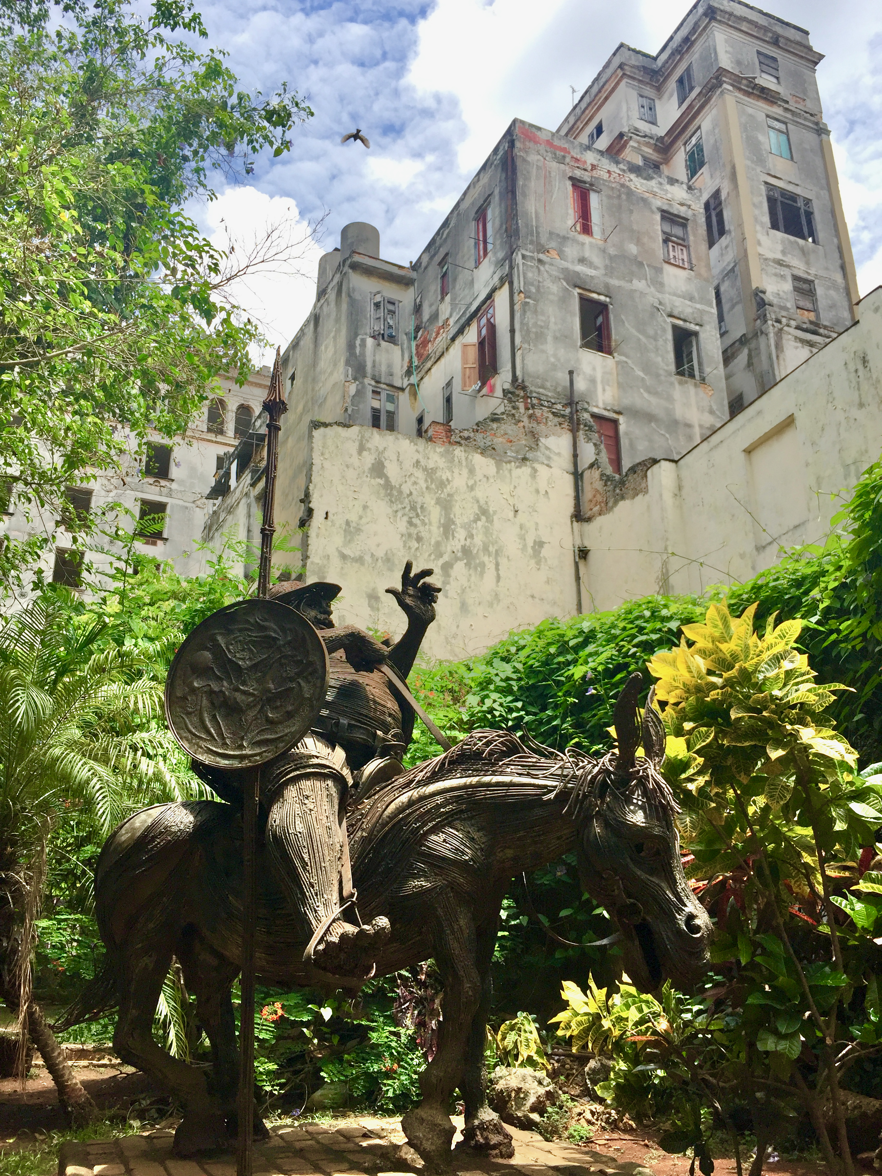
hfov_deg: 48.2
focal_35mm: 29
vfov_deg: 61.7
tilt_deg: +22.2
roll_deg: +0.7
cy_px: 588
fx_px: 985
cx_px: 441
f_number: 2.2
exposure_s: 1/1364
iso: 32
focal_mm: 4.15
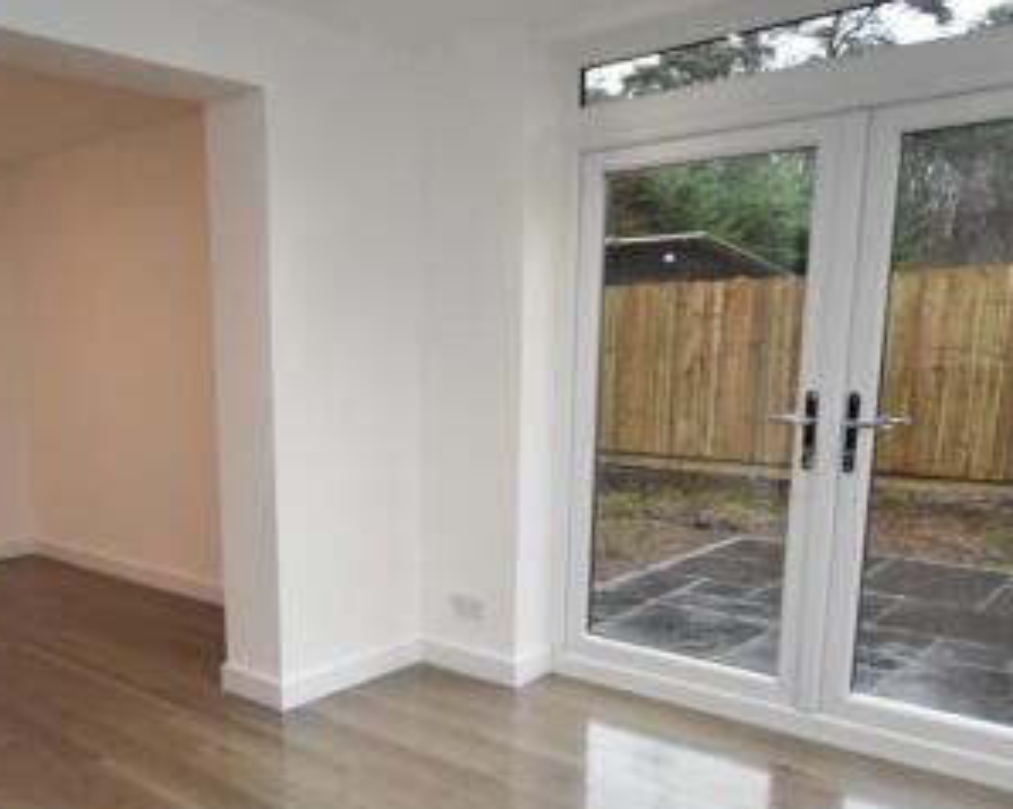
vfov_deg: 46.6
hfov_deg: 56.3
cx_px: 359
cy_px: 515
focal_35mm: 31
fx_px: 929
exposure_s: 1/125
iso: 800
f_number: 4
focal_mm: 10
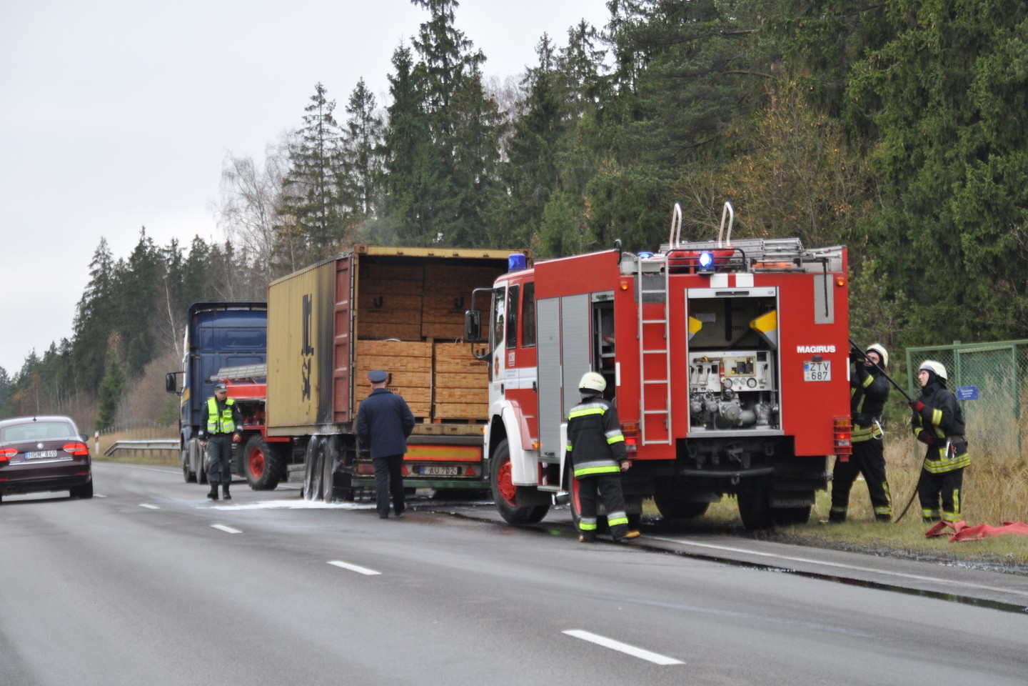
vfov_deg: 9.9
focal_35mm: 138
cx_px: 514
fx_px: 3940
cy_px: 343
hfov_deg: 14.9
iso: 500
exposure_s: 1/200
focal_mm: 92
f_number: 5.6
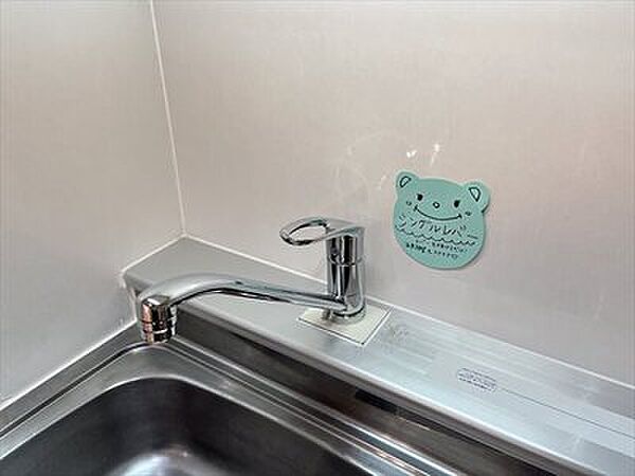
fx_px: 477
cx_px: 318
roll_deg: +1.0
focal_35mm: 26
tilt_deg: -29.6
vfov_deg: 53.1
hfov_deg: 67.3
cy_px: 238
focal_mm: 5.1
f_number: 1.6
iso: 80
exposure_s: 1/100
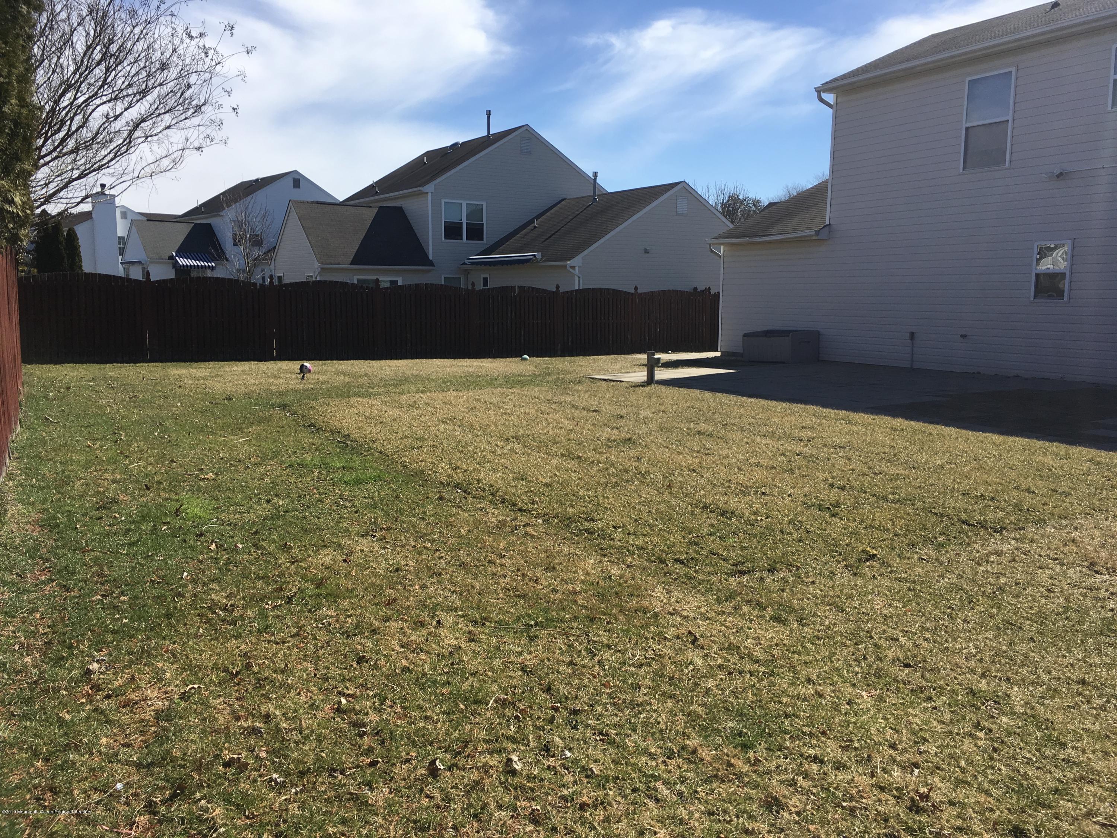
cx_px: 558
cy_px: 419
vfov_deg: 48.2
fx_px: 936
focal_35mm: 29
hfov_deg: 61.7
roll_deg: -1.7
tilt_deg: -6.2
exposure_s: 1/1972
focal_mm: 4.15
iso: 25
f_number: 2.2
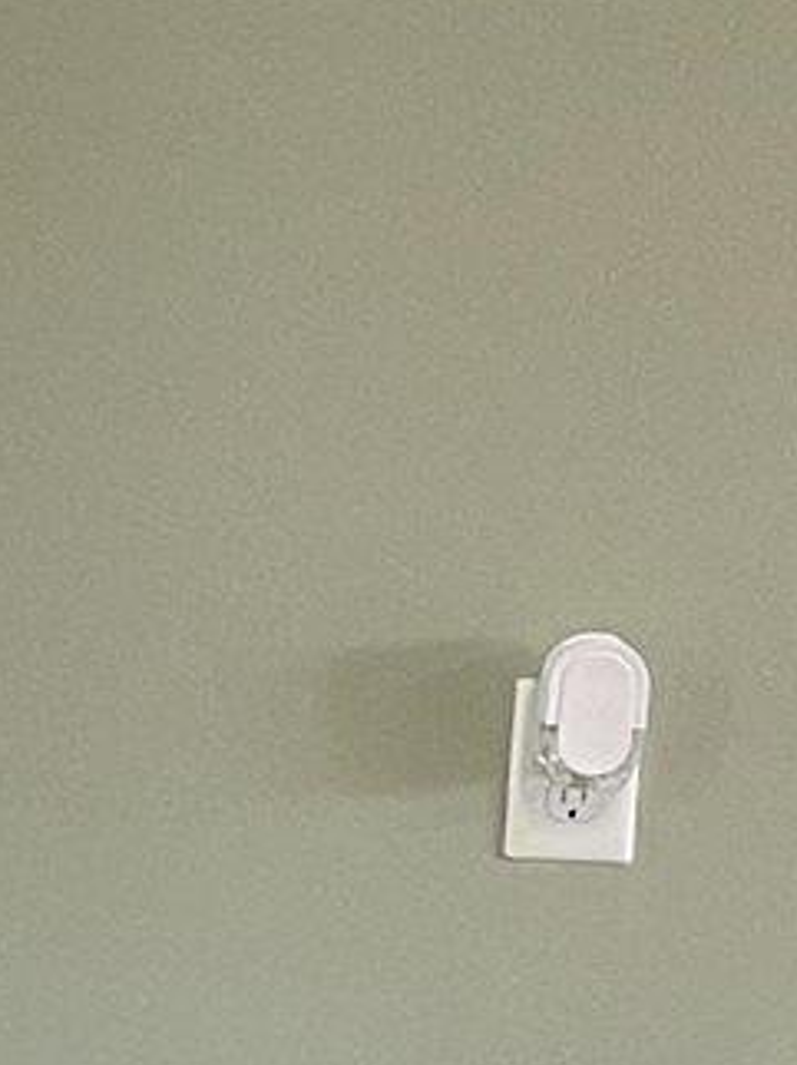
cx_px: -1921
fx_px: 5502
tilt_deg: -10.1
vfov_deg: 11.0
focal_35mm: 179
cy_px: 721
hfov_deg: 7.0
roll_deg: +1.3
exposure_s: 1/60
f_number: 1.6
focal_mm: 5.1
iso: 100
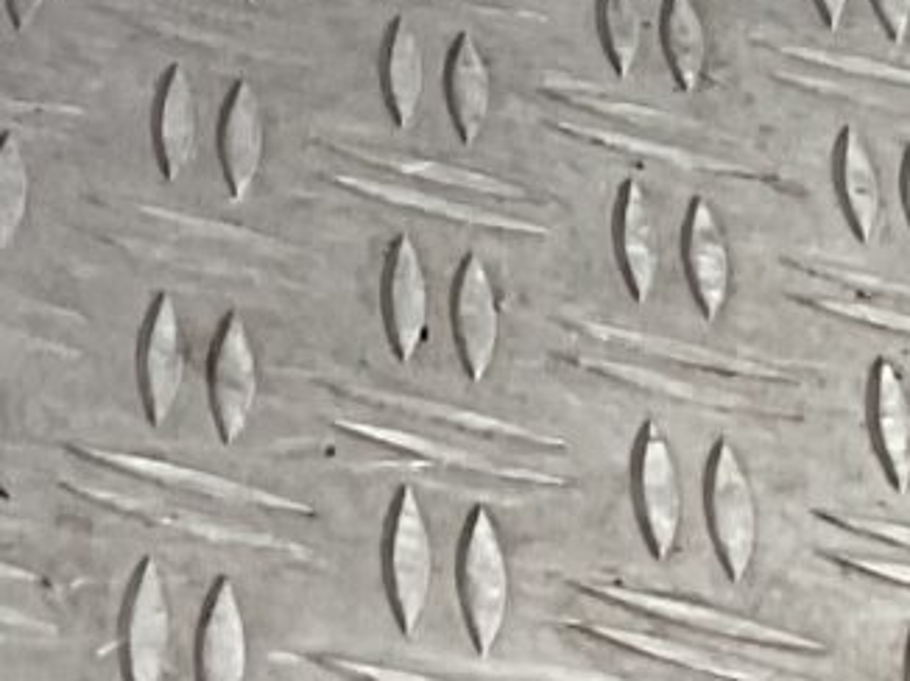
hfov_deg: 7.7
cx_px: -1653
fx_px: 5989
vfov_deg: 5.8
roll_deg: -6.8
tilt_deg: -15.7
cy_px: -1761
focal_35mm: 228
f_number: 1.8
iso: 25
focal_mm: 3
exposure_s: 1/120
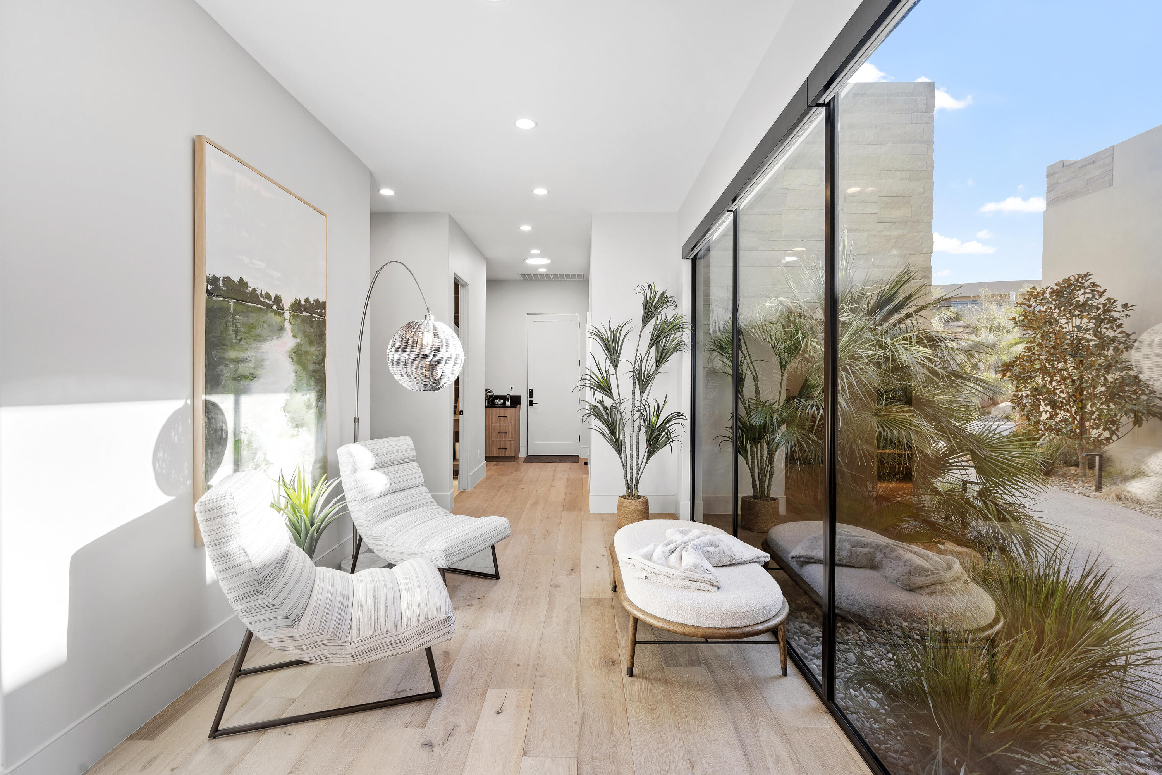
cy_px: 388
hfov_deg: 96.7
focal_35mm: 16
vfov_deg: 73.7
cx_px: 581
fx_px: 516
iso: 125
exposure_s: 1/1.67
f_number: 10
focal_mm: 16
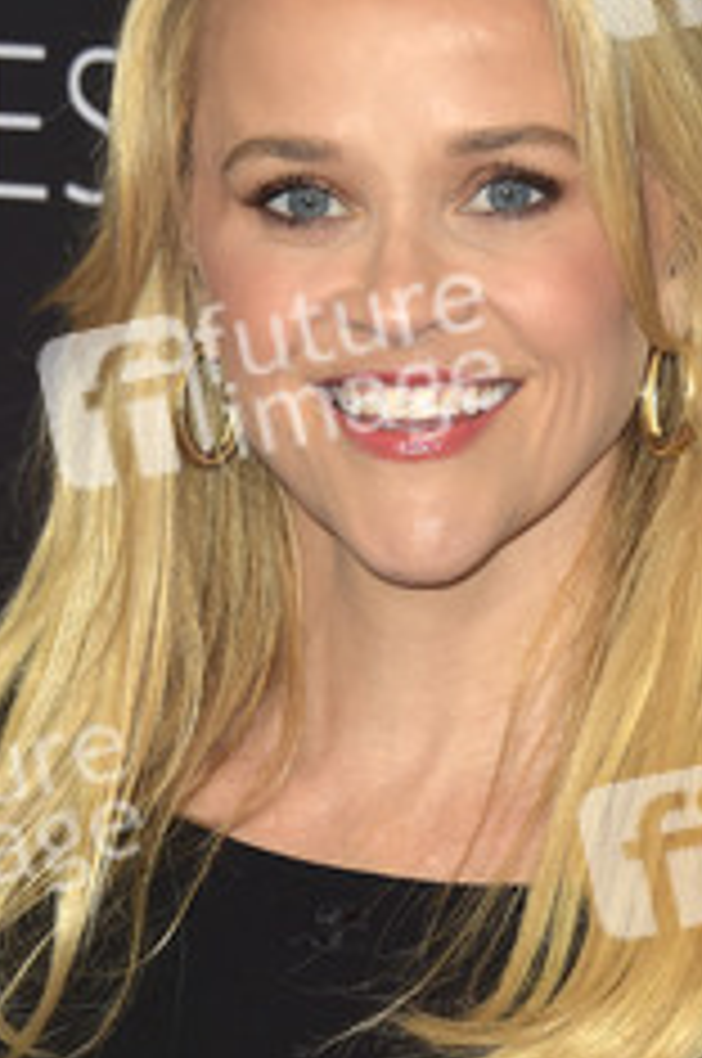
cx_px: 403
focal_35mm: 191
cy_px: 608
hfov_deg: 7.2
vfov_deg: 10.8
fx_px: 5603
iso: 400
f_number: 6.3
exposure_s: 1/200
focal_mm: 112
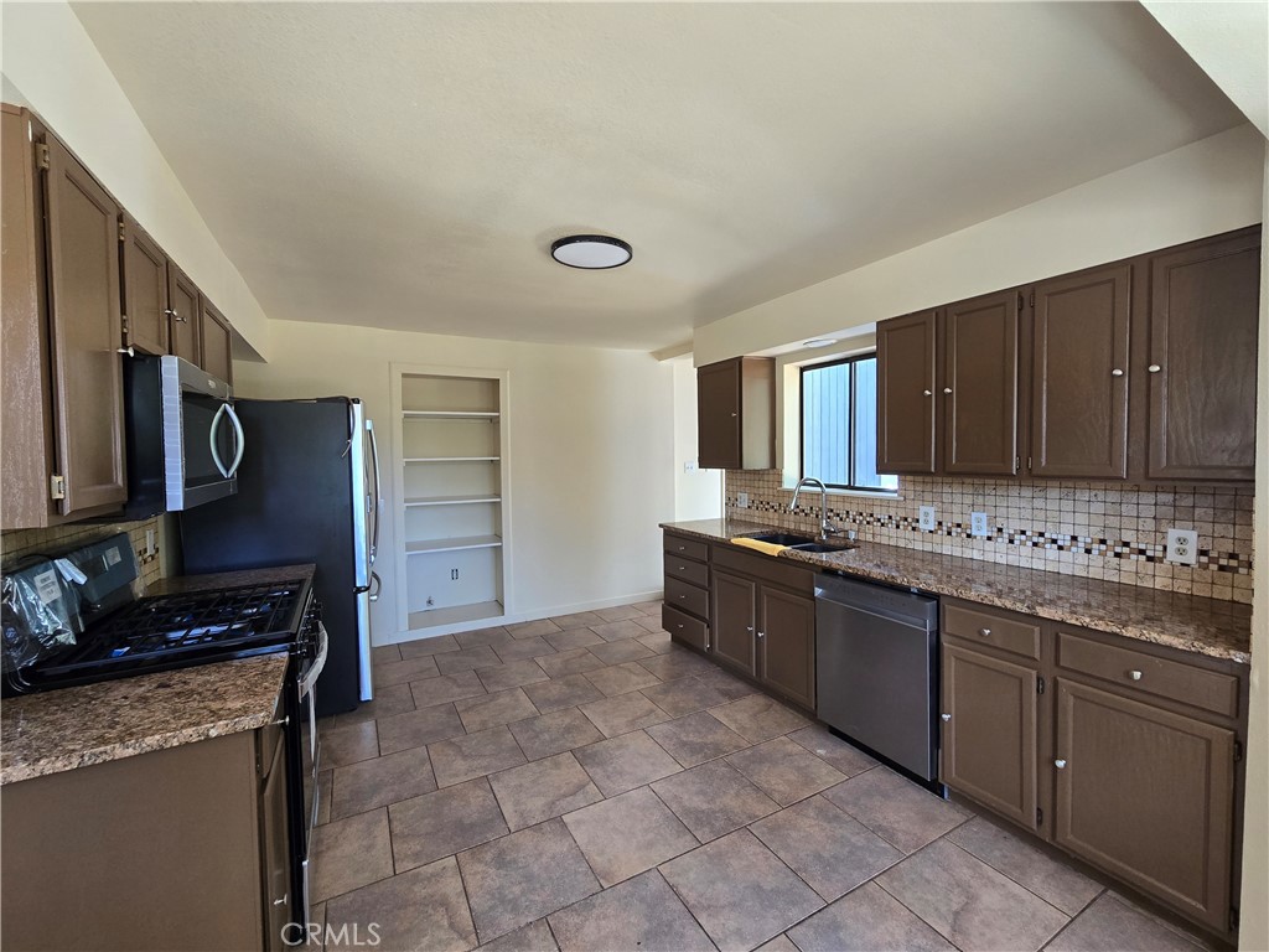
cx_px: 634
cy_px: 476
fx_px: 477
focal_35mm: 13
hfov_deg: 106.2
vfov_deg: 89.9
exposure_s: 1/60
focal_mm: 2.2
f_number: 2.2
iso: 160
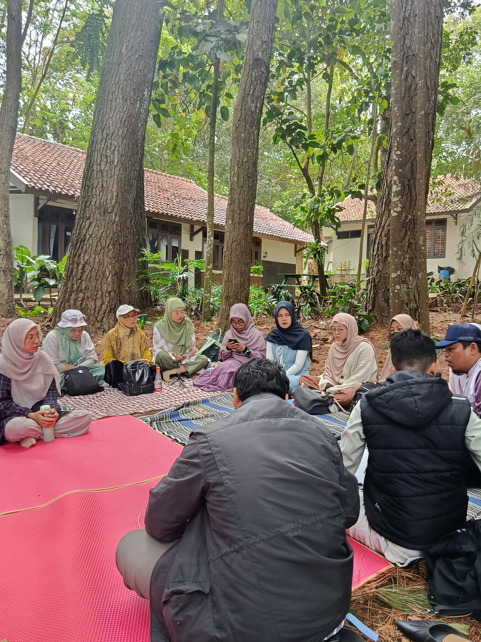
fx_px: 519
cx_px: 240
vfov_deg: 63.4
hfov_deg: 49.7
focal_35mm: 28
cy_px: 321
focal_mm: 5.24
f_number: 1.7
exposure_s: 1/100
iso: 255
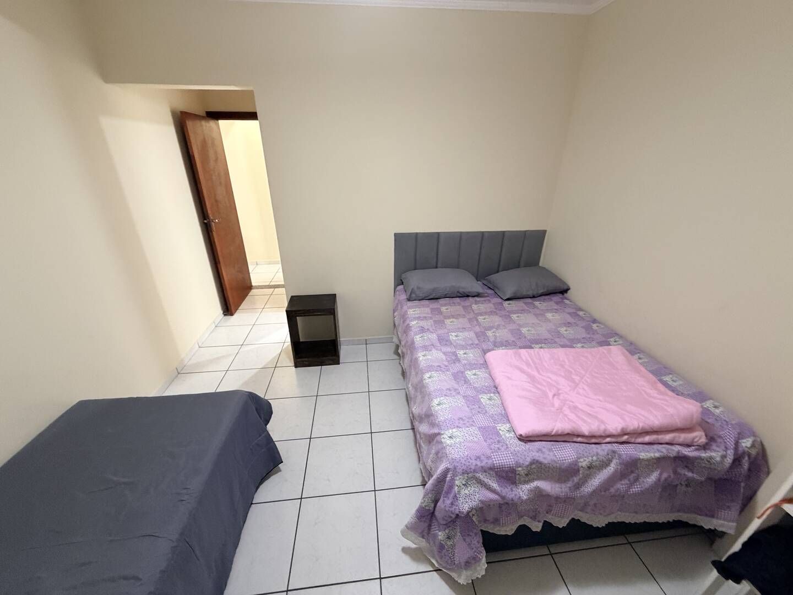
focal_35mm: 14
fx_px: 321
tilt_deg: -23.2
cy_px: 298
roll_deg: -0.1
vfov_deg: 85.7
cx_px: 396
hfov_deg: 102.1
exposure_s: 1/60
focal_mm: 2.22
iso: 500
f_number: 2.2
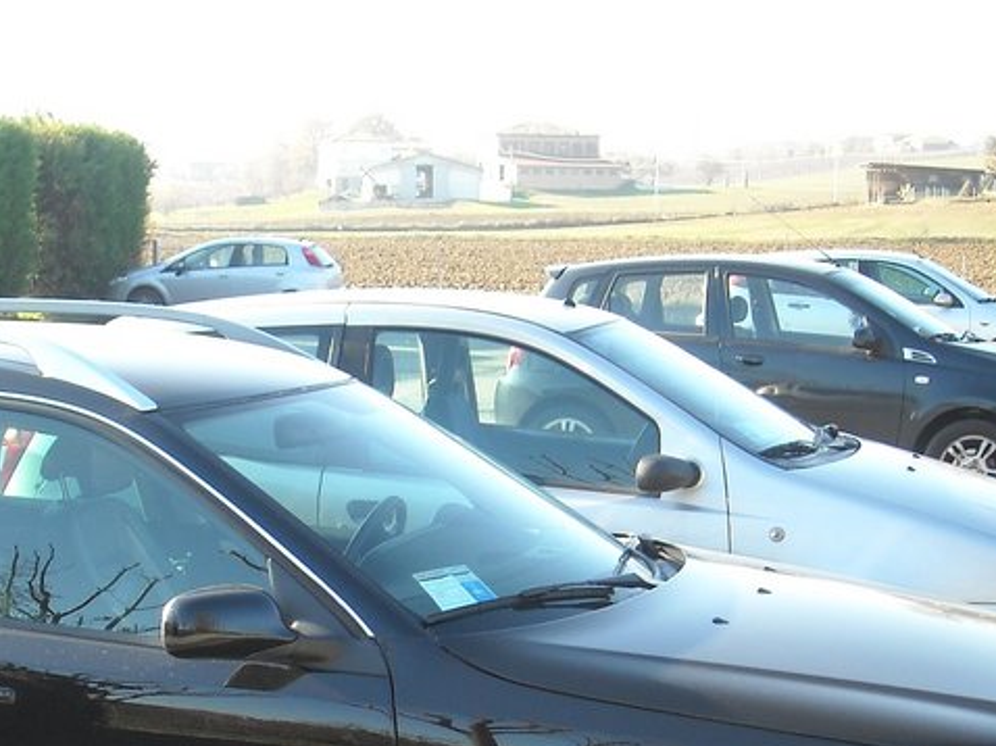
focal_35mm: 75
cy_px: 679
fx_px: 2157
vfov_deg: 19.3
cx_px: 229
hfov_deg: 25.6
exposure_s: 1/154
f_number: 2.8
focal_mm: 5.7
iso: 64
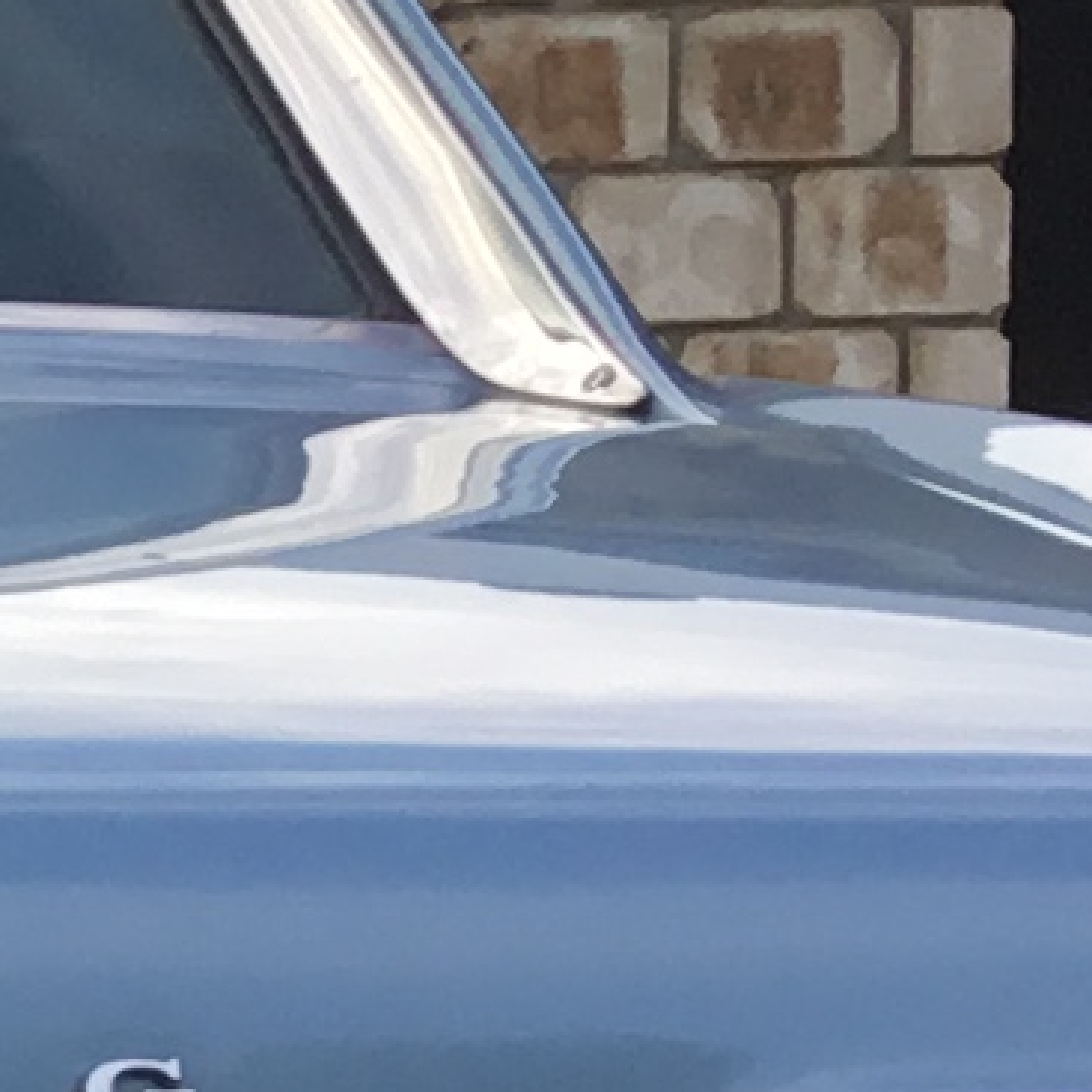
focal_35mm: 244
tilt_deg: -1.5
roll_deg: +2.0
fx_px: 8708
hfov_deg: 6.7
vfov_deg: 7.0
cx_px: -1794
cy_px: 1750
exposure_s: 1/350
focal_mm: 3.3
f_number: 2.4
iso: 25
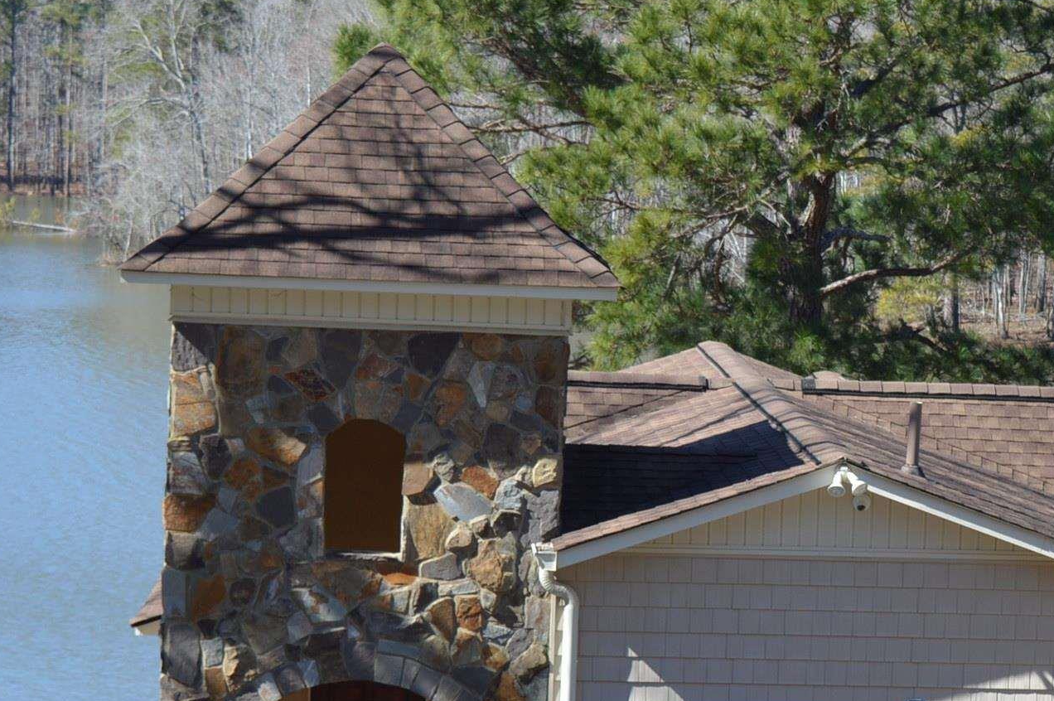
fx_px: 3633
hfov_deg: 16.4
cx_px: 771
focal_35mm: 124
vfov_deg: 11.0
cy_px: 478
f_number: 7.1
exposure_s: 1/200
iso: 100
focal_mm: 35
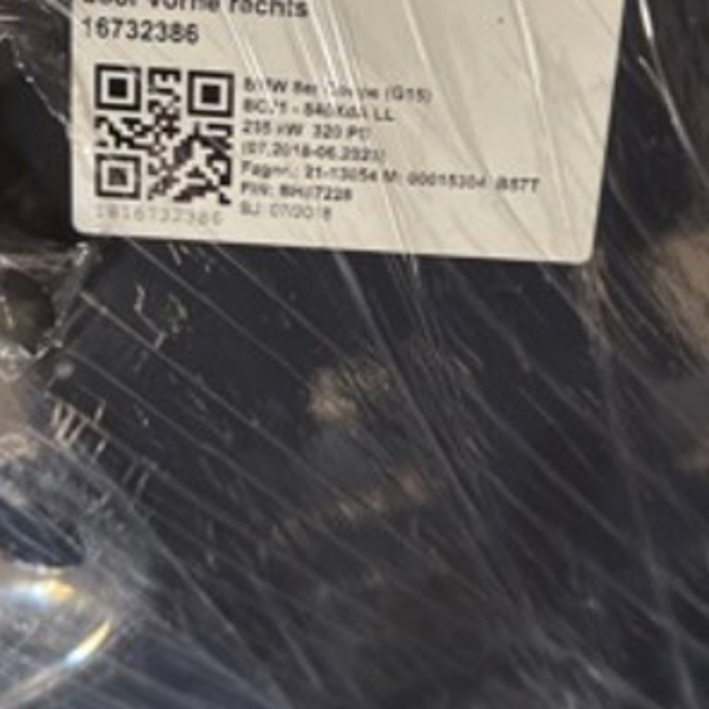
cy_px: 160
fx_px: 1159
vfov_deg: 33.2
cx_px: 333
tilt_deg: -69.4
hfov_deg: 34.0
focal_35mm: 50
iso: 640
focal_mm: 6.76
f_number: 1.78
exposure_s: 1/30
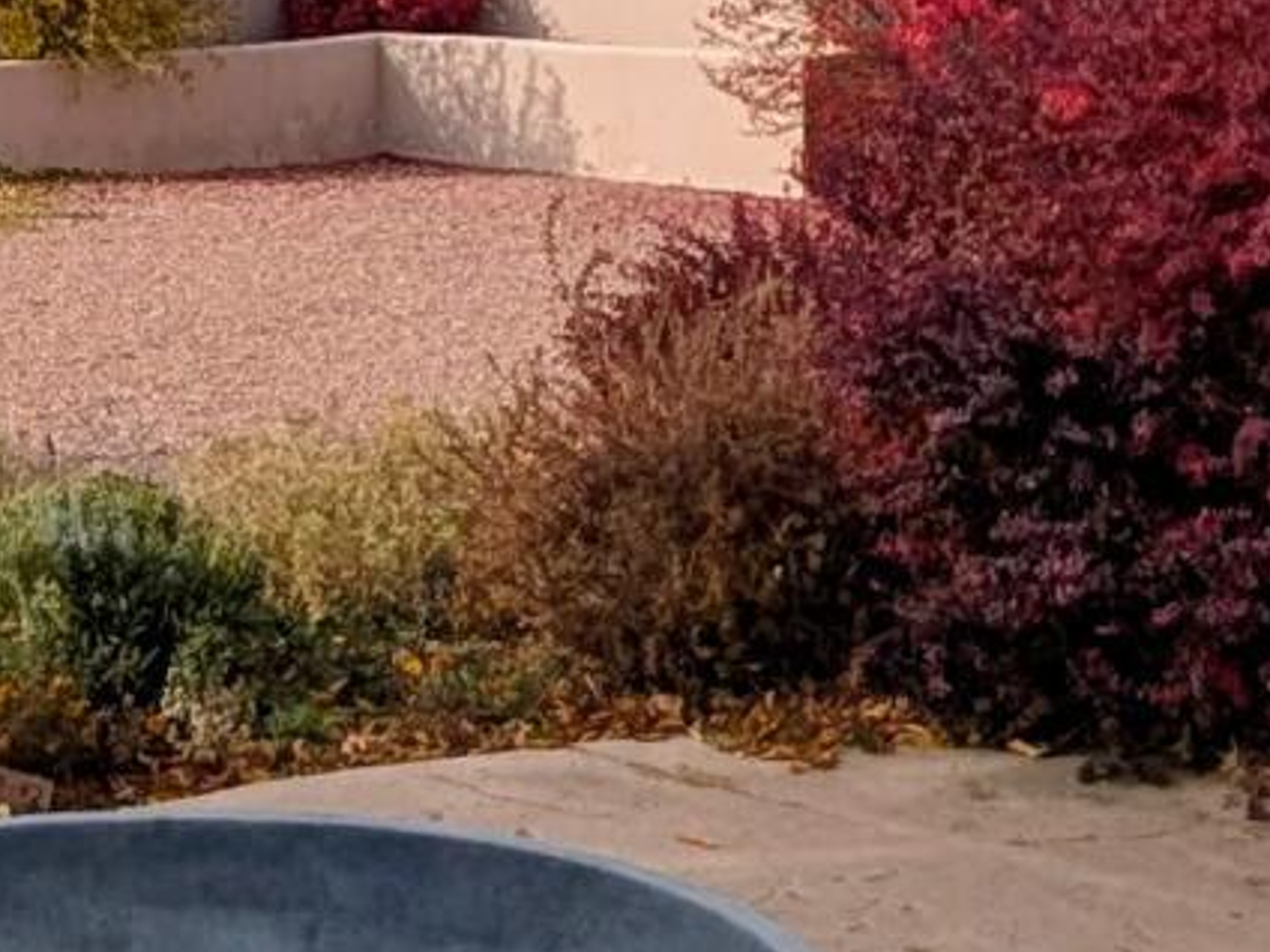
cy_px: -380
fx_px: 3119
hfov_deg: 22.5
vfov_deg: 16.2
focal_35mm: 85
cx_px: 168
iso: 57
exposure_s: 1/2439
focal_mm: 2.02
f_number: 1.7
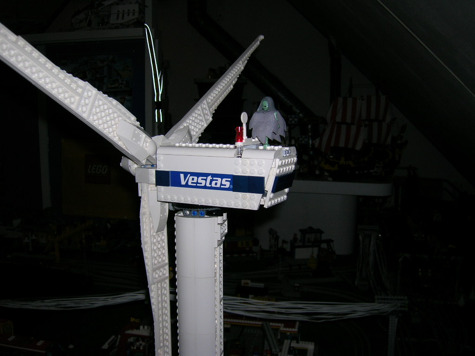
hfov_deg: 52.6
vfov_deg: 40.7
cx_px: 238
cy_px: 178
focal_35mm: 35
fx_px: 480
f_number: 2.9
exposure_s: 1/60.1
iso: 50
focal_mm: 5.8
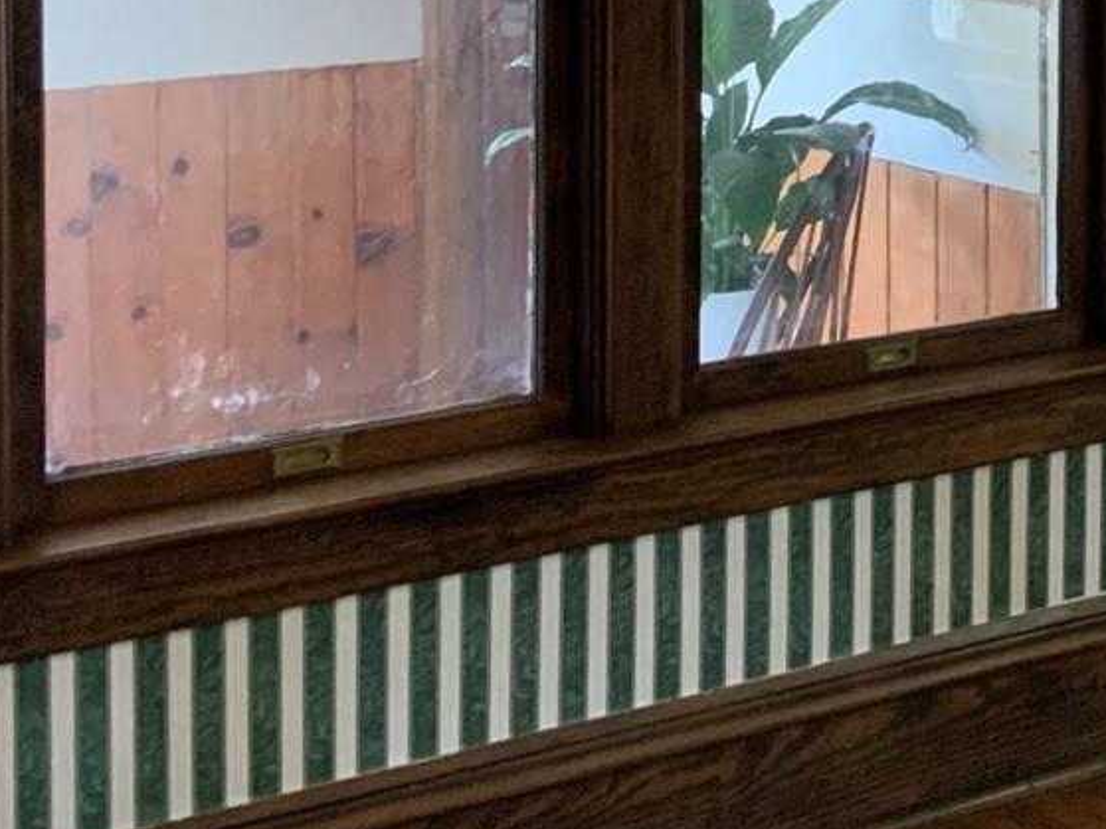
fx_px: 2651
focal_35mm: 83
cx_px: 969
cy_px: -182
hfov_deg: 23.0
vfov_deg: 16.9
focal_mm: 3
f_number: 1.8
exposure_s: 1/60
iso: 160
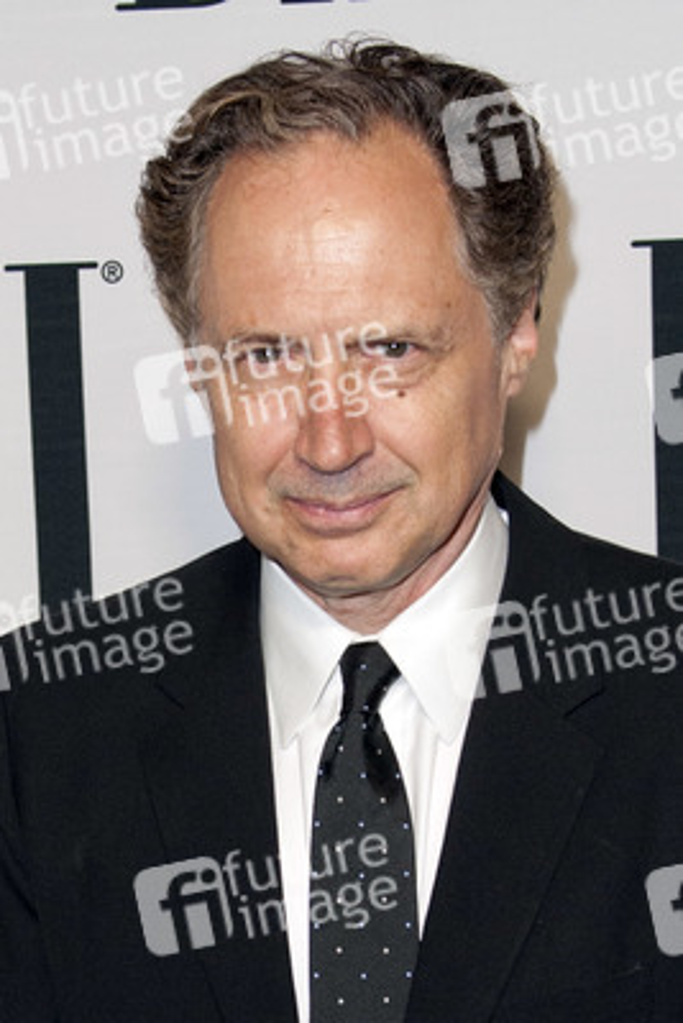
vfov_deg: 55.8
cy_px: 512
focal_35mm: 34
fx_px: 967
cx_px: 342
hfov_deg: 38.9
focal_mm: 34
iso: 500
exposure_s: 1/400
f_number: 4
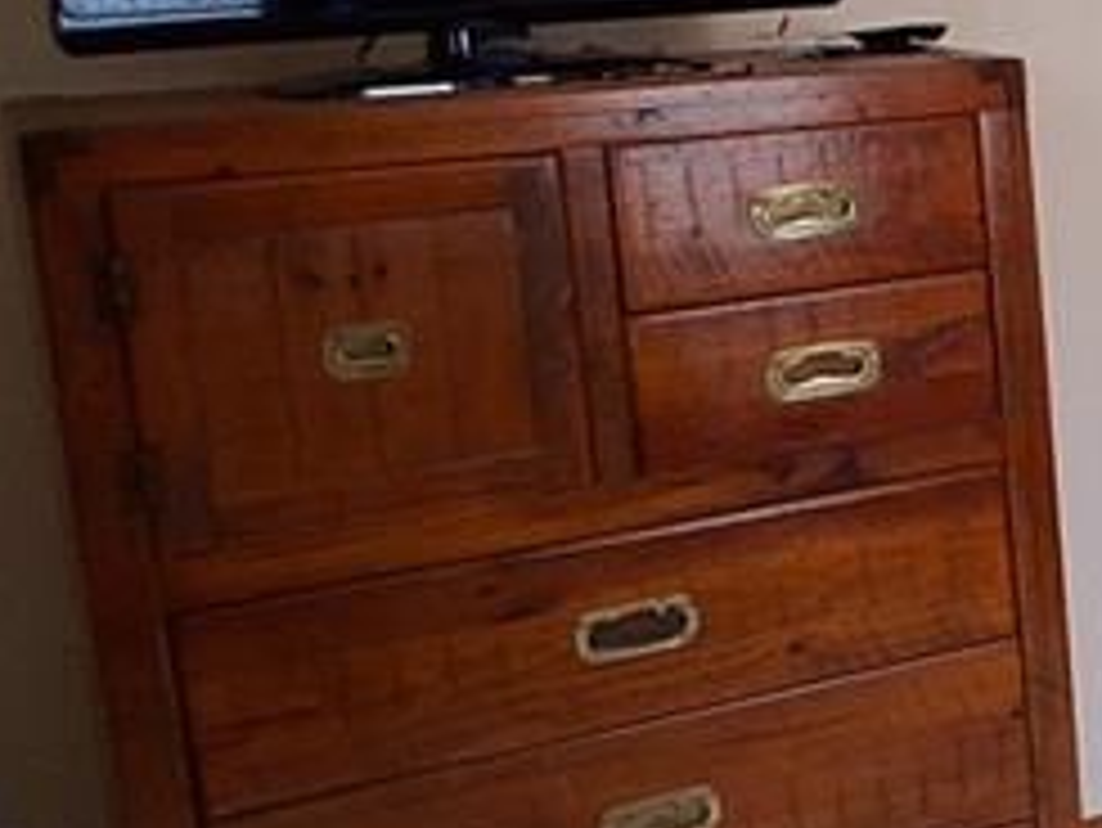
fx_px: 2261
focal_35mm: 71
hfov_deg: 22.0
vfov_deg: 20.7
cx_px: 1718
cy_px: 346
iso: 160
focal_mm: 1.4
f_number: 2.2
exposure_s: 1/60
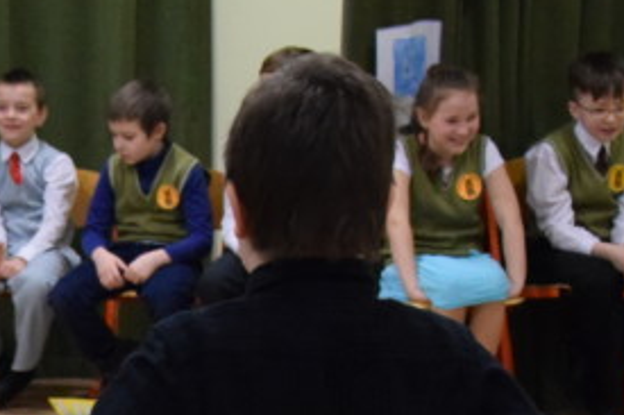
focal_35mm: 140
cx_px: -82
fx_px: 2423
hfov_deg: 14.3
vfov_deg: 9.5
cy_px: 600
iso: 3200
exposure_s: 1/160
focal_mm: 25
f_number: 4
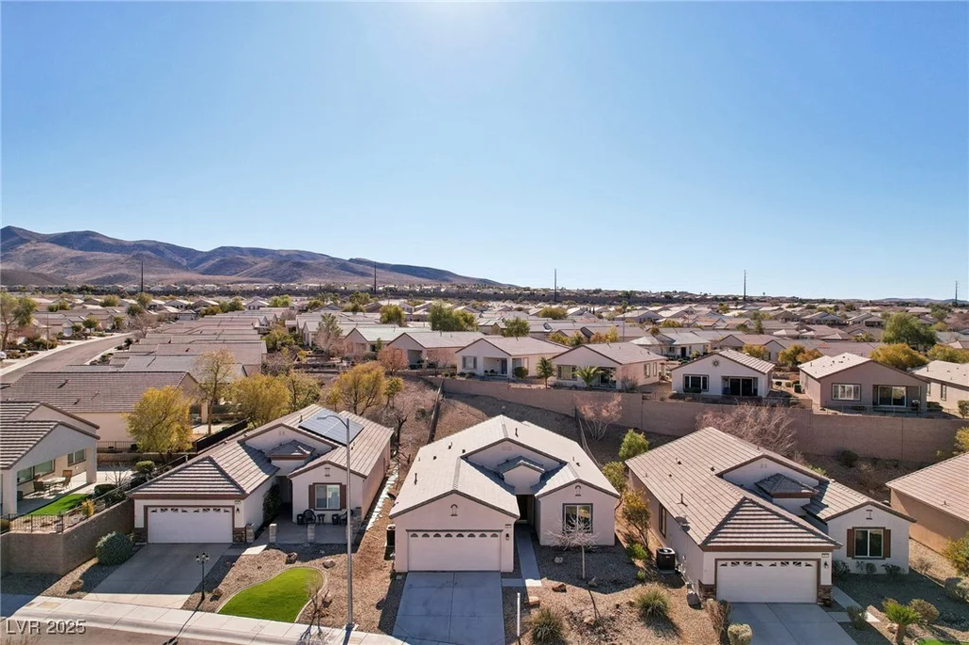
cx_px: 484
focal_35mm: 22
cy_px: 322
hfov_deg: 78.6
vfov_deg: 57.2
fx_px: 592
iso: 120
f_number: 2.8
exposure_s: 1/2500
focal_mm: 8.4
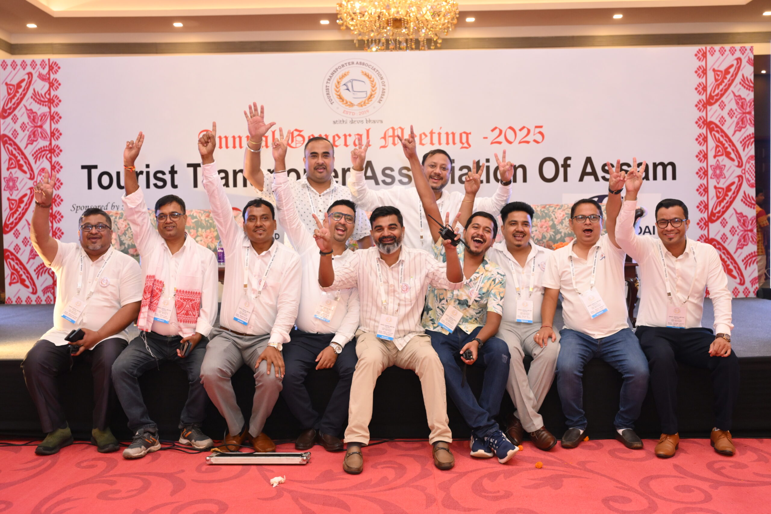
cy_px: 257
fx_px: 835
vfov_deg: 34.2
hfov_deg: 49.6
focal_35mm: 39
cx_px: 386
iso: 2000
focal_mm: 39
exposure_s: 1/125
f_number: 4.5
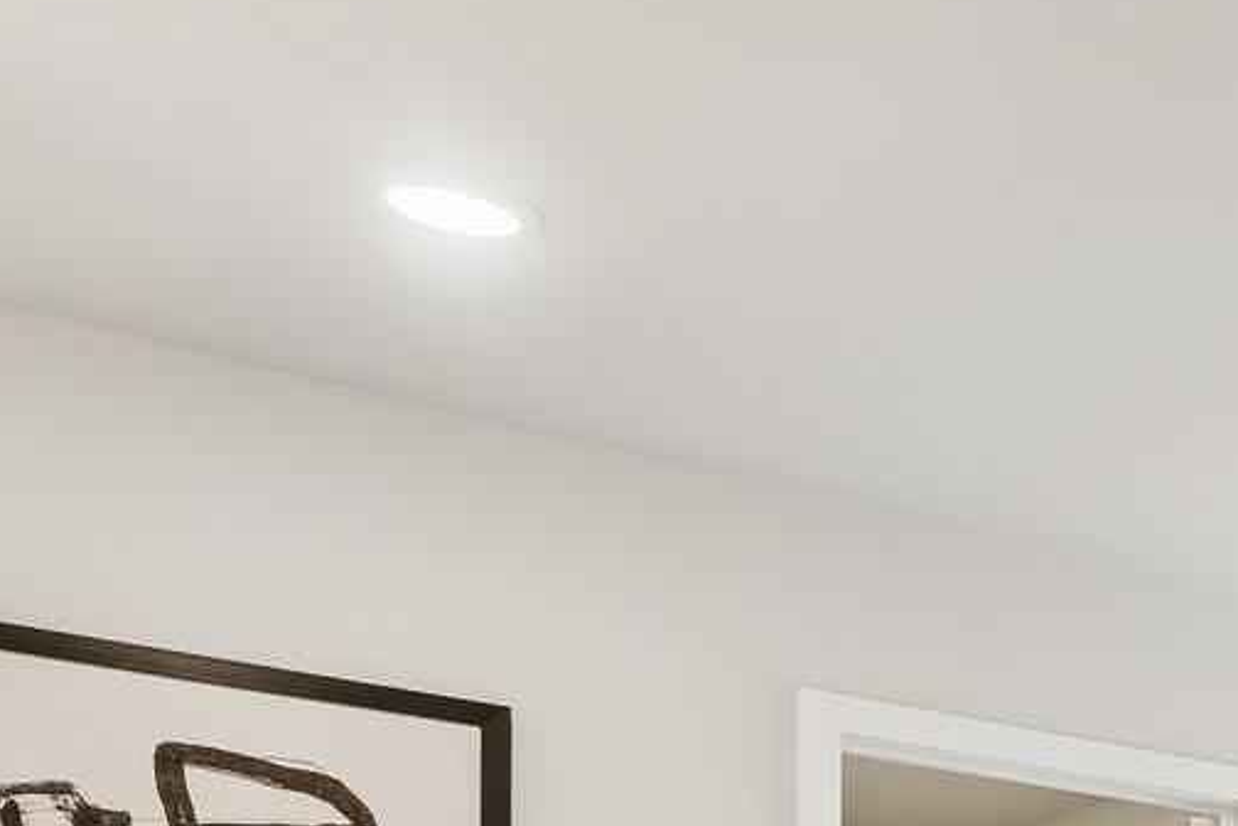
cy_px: 1326
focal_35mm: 65
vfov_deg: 18.1
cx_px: 2275
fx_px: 2235
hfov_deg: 20.6
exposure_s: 1/8
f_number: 8
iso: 400
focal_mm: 16
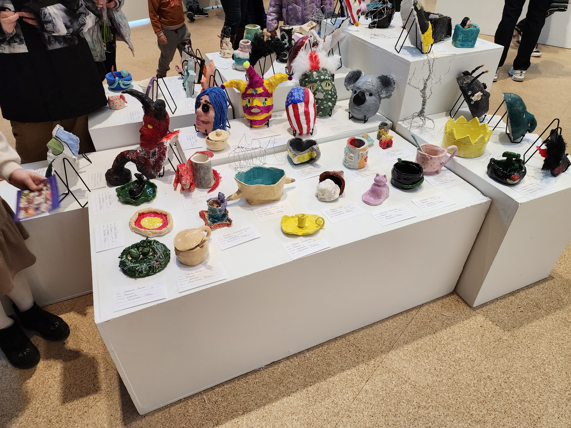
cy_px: 214
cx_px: 286
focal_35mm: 23
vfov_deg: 58.9
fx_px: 379
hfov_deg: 73.9
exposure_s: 1/120
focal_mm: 6.4
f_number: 1.8
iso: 125
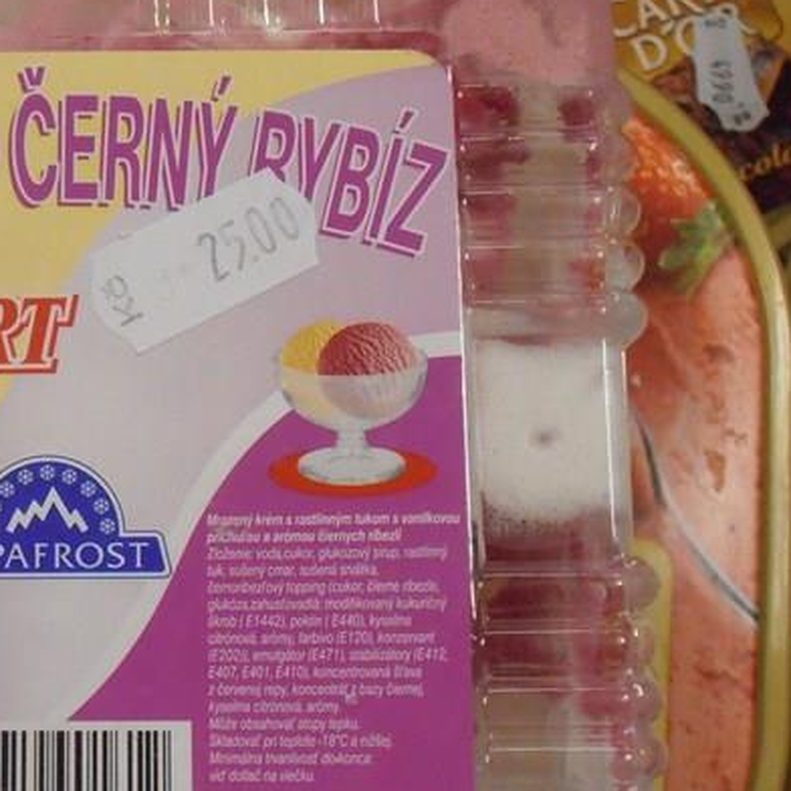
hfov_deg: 26.0
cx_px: 73
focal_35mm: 64
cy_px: 488
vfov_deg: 26.8
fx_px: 1655
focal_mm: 6.61
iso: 800
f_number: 3.9
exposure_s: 1/160
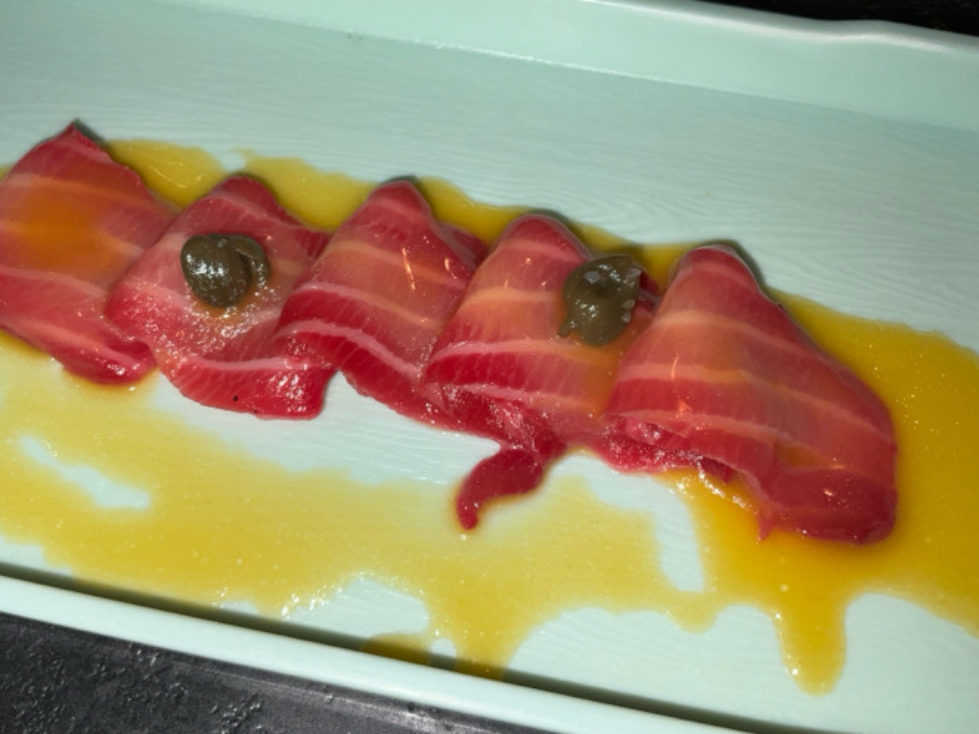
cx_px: 446
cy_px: 332
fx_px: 990
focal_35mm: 35
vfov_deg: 40.6
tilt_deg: -62.5
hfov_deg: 52.6
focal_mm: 3
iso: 16
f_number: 1.8
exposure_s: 1/428
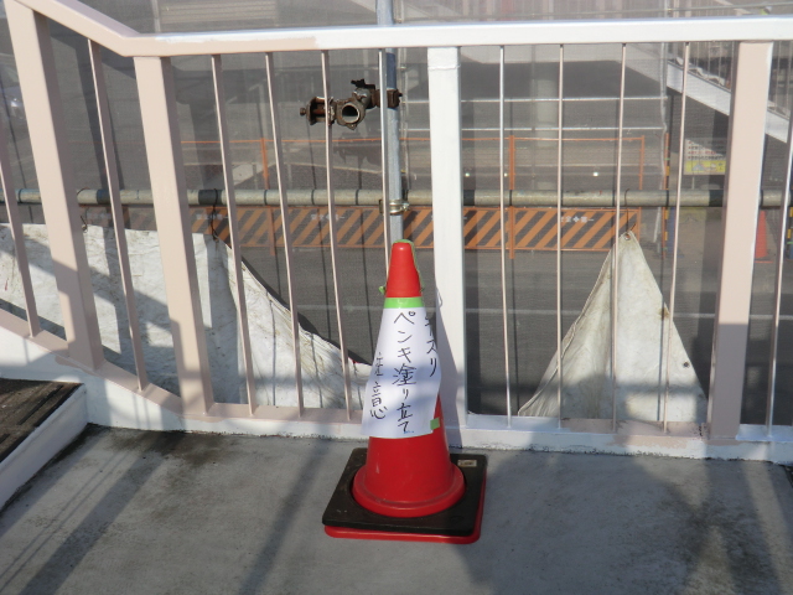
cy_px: 298
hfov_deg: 46.8
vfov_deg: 36.0
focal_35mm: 40
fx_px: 916
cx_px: 396
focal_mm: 7.1
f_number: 3.8
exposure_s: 1/1000
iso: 64
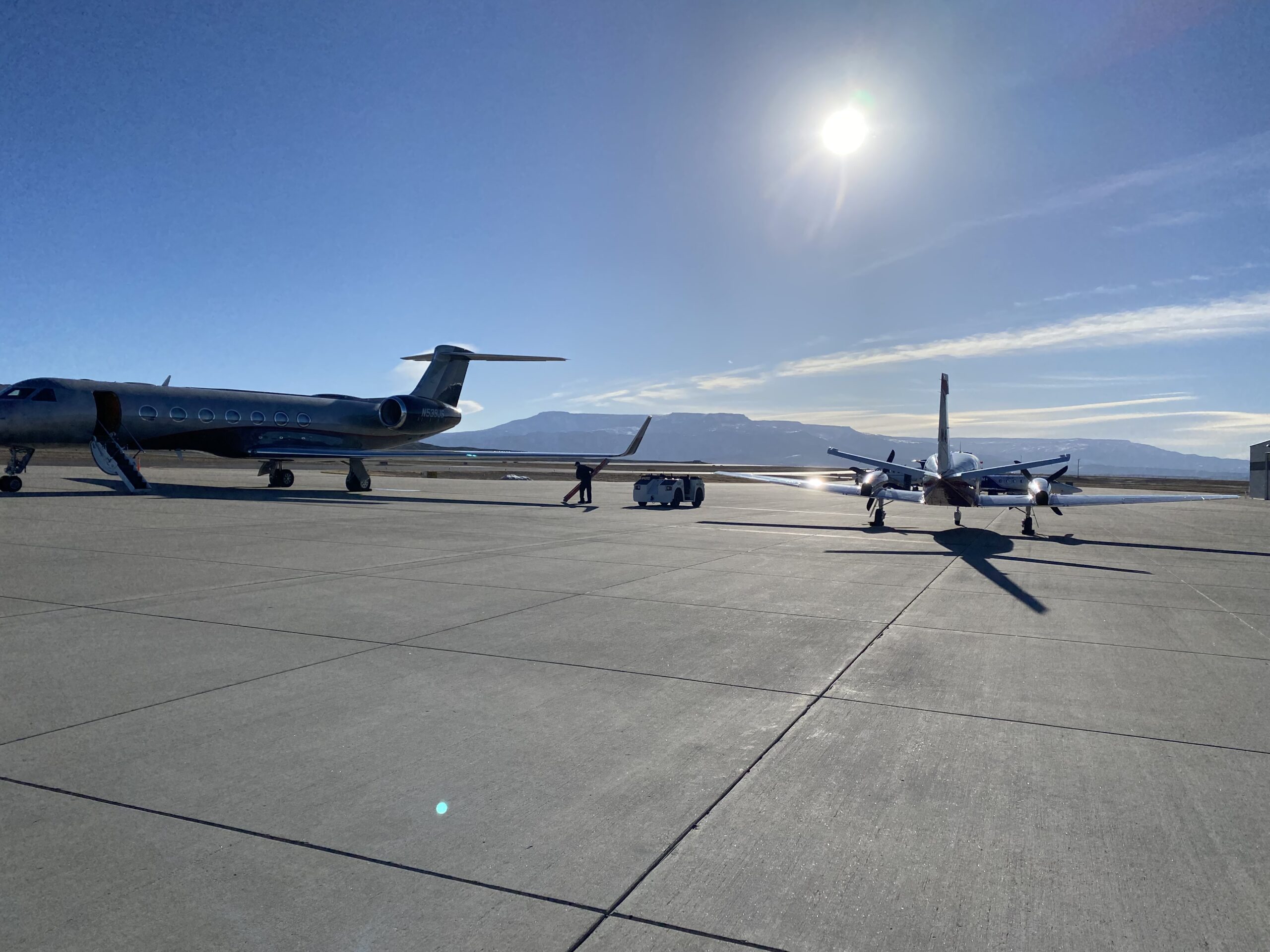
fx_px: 954
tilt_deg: +0.5
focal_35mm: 26
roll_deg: -0.4
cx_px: 635
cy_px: 476
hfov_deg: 67.3
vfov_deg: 53.1
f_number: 1.8
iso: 32
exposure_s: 1/8850
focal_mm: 4.25
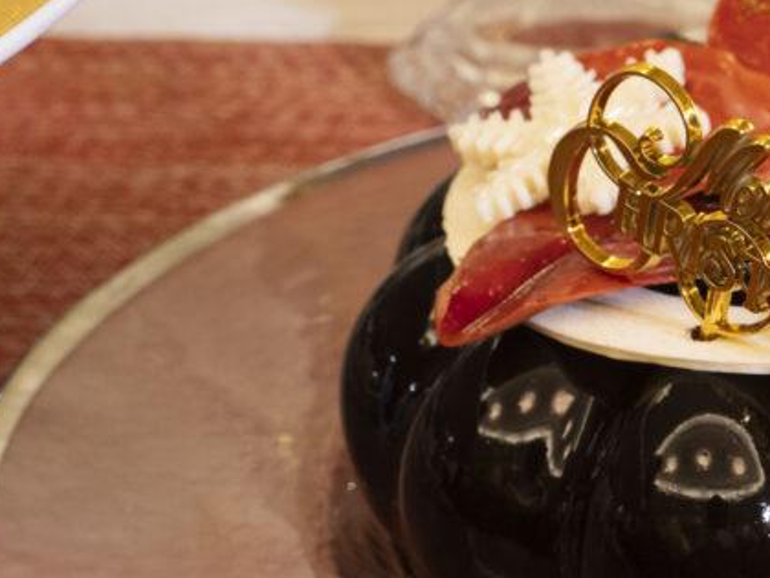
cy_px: 138
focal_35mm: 138
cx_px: 886
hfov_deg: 13.9
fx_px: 3070
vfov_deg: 10.7
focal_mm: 25
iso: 800
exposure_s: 1/20
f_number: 5.6
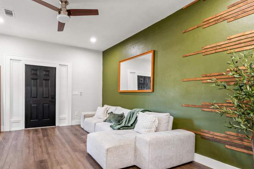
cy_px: 96
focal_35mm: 19
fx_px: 135
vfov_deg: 63.9
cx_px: 96
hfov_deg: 85.0
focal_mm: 15.1
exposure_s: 1
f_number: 7.1
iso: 250
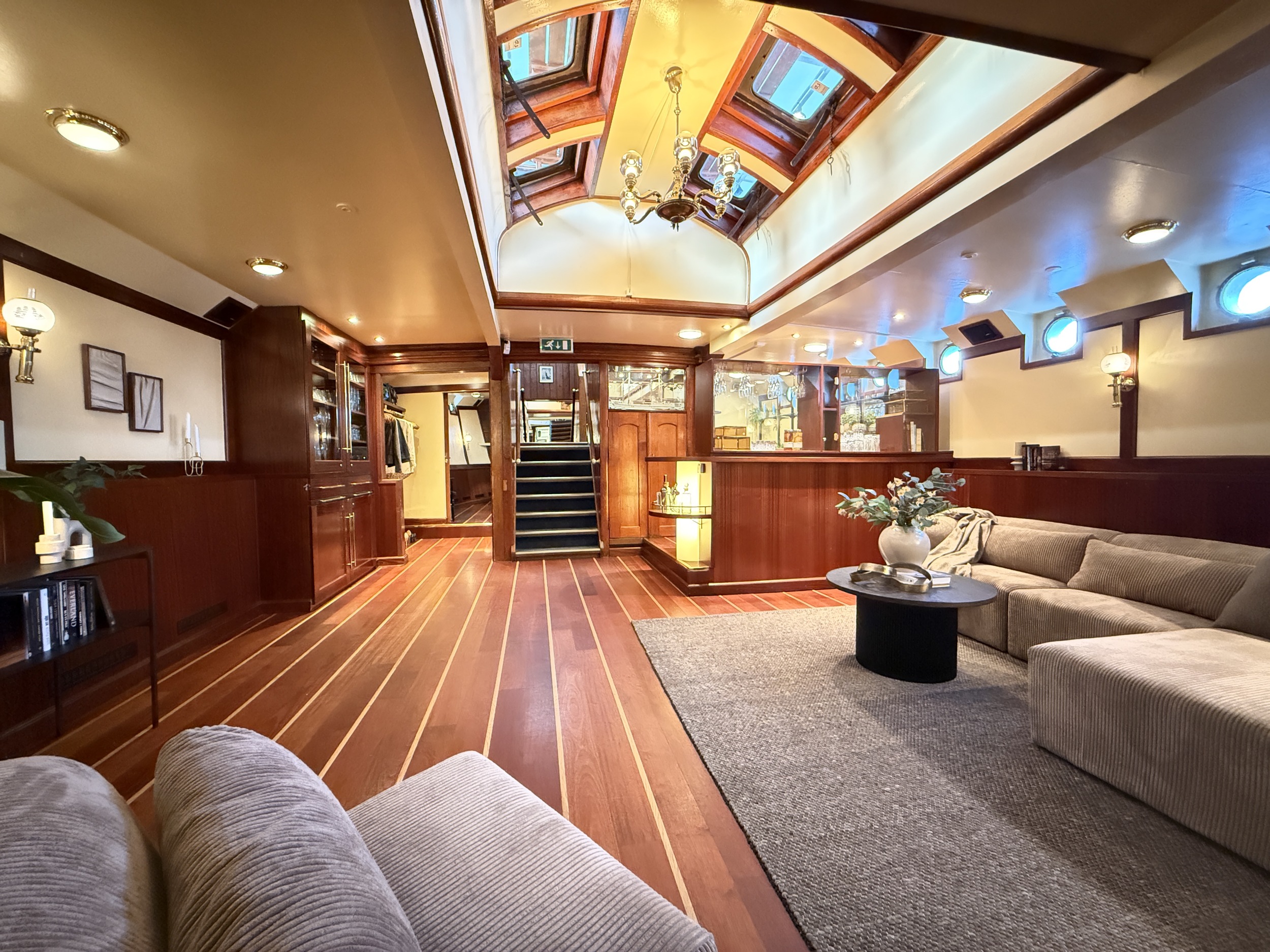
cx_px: 635
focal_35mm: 14
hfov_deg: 102.1
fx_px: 514
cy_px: 476
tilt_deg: -0.8
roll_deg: +0.3
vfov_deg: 85.7
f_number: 2.2
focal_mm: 2.22
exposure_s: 1/25
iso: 2500
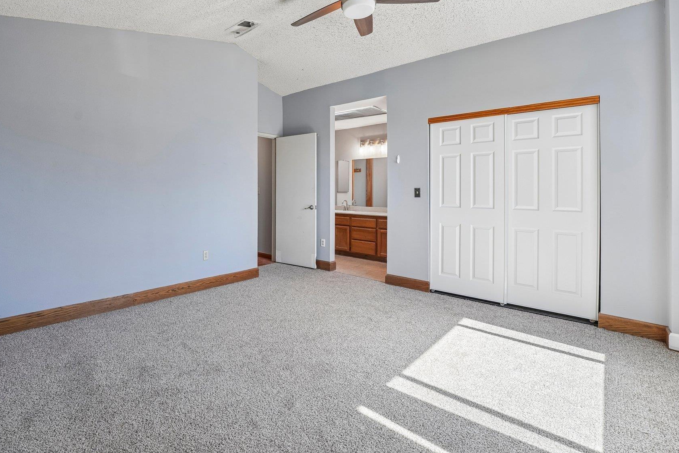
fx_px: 321
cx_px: 272
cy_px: 192
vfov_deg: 70.0
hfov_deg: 92.1
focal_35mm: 17
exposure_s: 1/25
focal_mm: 14
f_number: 8
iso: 500
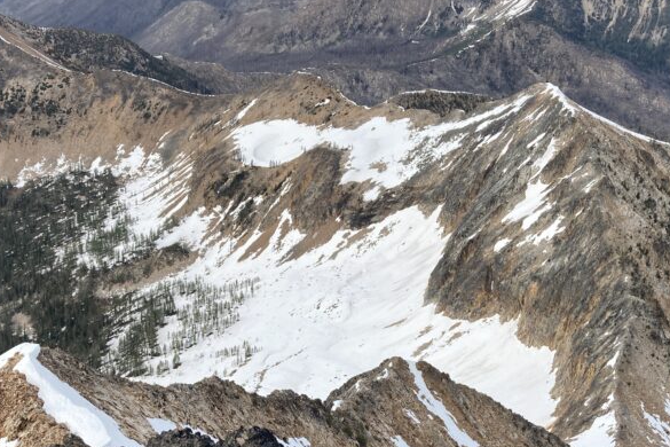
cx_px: 279
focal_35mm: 51
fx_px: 949
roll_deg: -1.1
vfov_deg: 25.3
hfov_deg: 38.8
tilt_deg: -26.8
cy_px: 437
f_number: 1.8
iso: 20
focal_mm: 3.99
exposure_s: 1/326
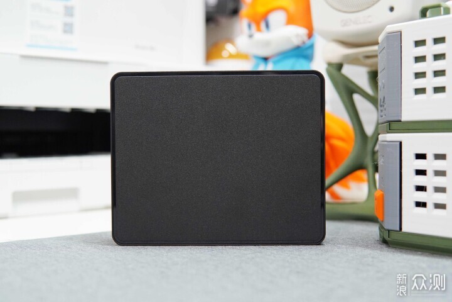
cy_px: 151
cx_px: 226
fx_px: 565
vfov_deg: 29.9
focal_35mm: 45
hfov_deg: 43.6
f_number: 3.2
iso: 1600
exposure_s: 1/60
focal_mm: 30
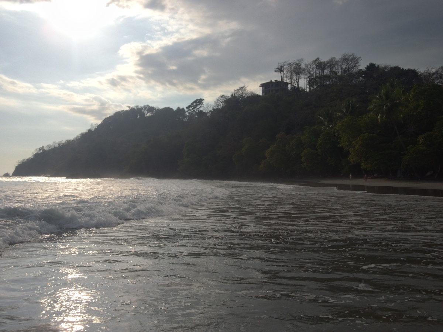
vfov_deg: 40.7
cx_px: 222
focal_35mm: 35
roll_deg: -0.3
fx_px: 448
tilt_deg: -1.9
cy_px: 166
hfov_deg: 52.6
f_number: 2.4
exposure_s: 1/2123
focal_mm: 4.28
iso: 50
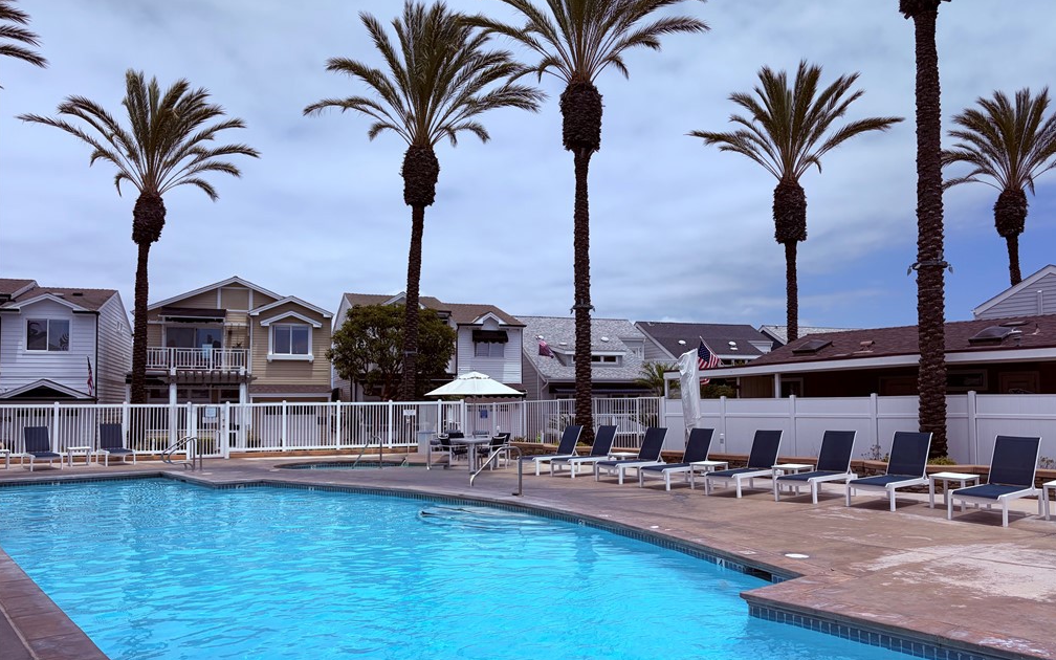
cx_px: 532
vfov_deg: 44.5
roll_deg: +1.8
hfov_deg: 66.5
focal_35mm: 28
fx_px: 806
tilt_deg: +5.3
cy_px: 362
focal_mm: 5.96
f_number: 1.6
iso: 50
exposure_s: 1/8850
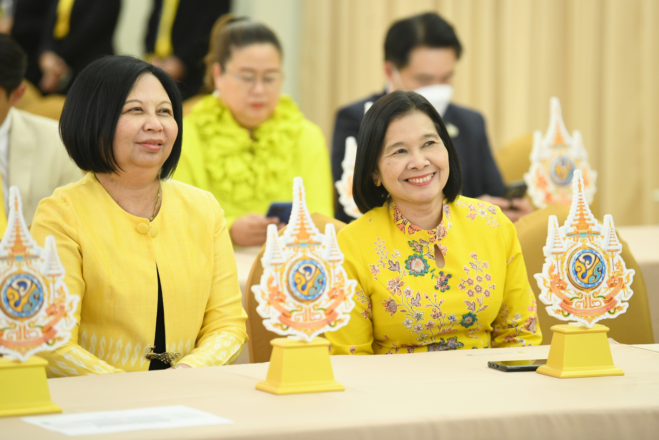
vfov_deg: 8.1
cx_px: 330
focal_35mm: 170
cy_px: 220
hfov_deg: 12.1
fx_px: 3112
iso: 1600
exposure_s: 1/160
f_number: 2.8
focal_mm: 170
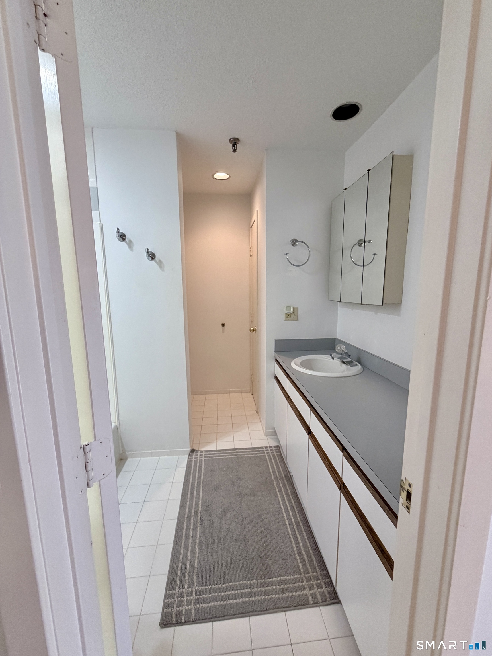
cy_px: 328
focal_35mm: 14
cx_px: 246
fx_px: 265
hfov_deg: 85.7
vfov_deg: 102.1
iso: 250
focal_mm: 2.22
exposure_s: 1/120
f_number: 2.2
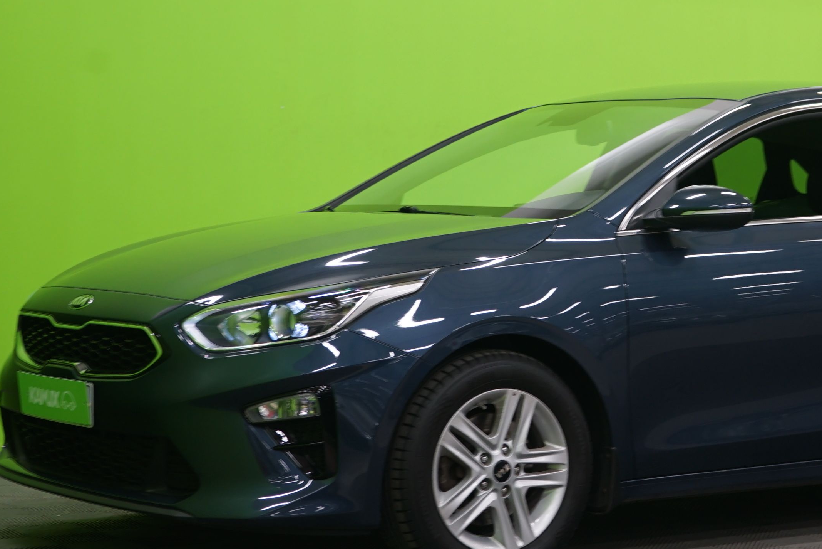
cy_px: 209
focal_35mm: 94
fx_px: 2146
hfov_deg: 21.5
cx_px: 612
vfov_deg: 14.5
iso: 400
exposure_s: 1/8
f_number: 5
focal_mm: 51
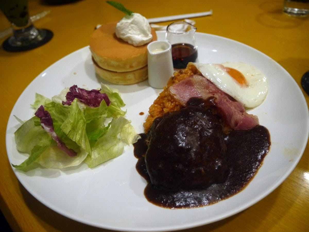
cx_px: 154
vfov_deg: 49.7
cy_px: 116
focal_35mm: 28
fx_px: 250
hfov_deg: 63.4
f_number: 3.5
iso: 800
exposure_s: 1/60
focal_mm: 14
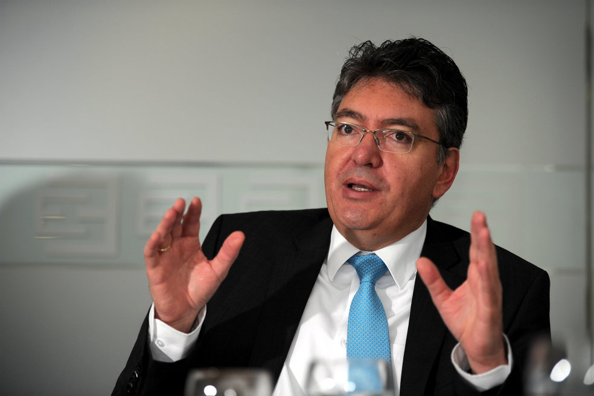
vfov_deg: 12.2
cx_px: 297
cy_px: 198
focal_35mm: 112
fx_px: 1847
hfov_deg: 18.3
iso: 250
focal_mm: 112
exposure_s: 1/1250
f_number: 2.8
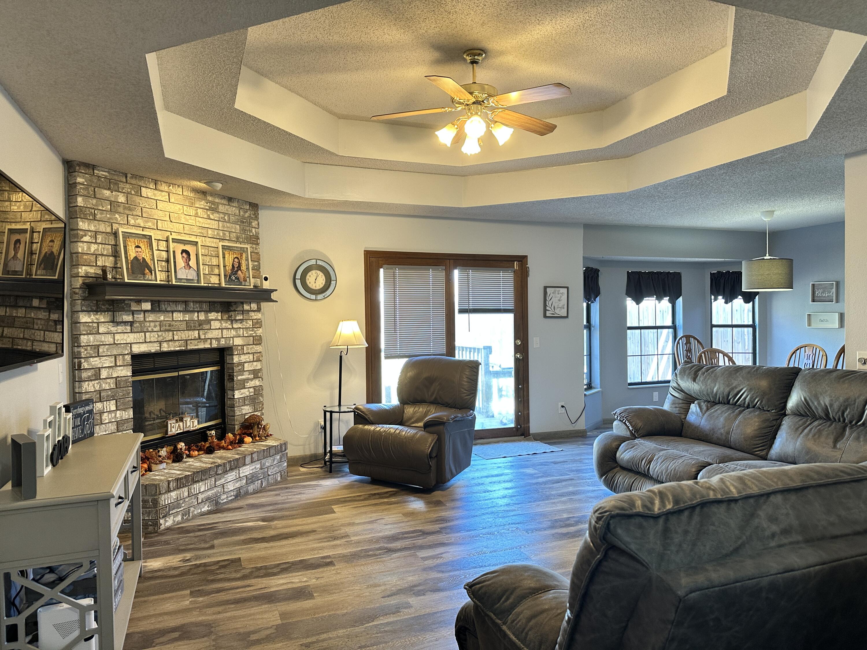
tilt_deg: -0.3
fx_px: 601
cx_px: 434
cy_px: 325
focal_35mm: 24
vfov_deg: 56.8
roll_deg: +0.5
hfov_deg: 71.6
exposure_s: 1/60
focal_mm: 6.86
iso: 125
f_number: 1.78
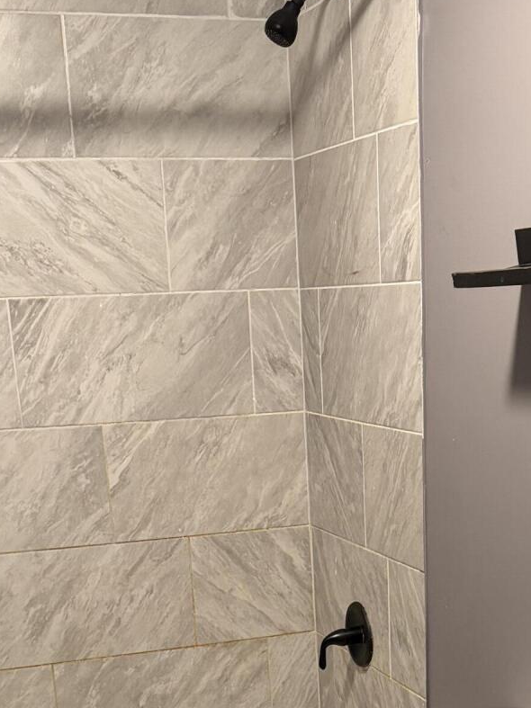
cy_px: 744
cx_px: 321
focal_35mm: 61
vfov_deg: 29.2
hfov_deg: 24.0
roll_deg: +2.2
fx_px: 1248
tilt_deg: -20.3
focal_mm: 6.76
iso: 400
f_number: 1.78
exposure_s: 1/60
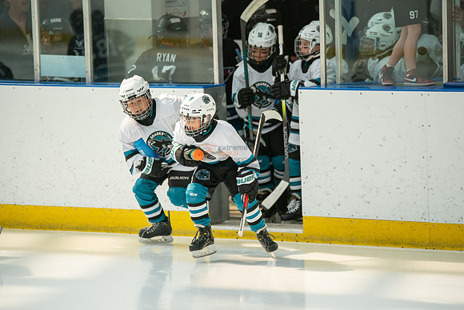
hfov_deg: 6.9
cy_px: 155
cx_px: 232
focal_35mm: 300
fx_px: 3867
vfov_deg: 4.6
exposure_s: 1/2500
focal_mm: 300
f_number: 3.2
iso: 1600
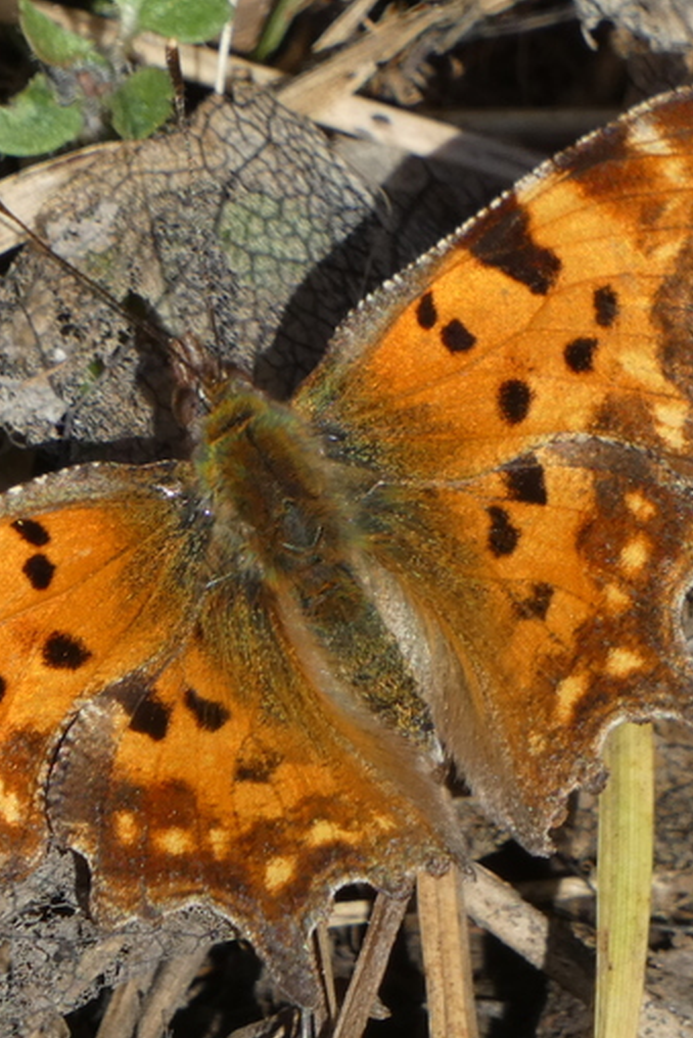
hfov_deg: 1.0
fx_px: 38115
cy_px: 488
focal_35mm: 1321
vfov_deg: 1.6
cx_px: 244
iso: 80
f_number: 5.6
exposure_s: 1/160
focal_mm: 135.6
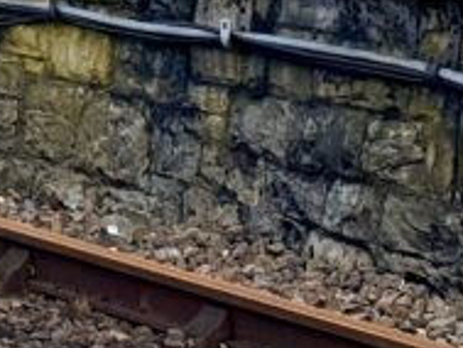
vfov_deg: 5.6
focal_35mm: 260
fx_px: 3480
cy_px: -404
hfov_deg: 7.4
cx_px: -409
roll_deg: -0.2
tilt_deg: +1.8
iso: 80
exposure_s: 1/2762
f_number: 1.78
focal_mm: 6.76
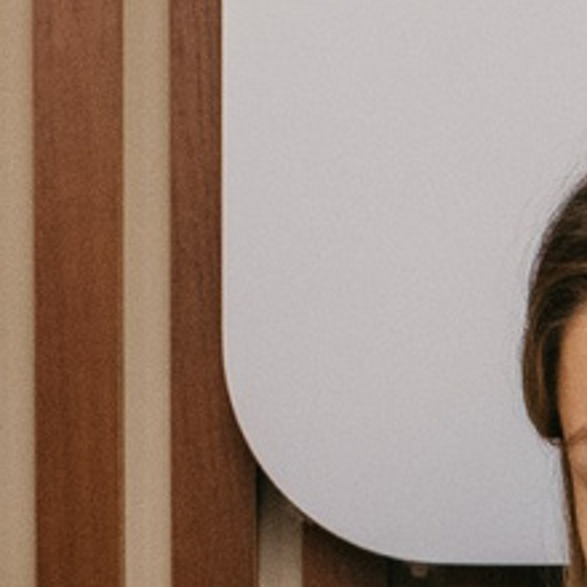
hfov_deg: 4.6
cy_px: 1095
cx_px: 1187
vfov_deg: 4.6
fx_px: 7156
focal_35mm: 373
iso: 400
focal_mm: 35
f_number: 4
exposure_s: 1/160
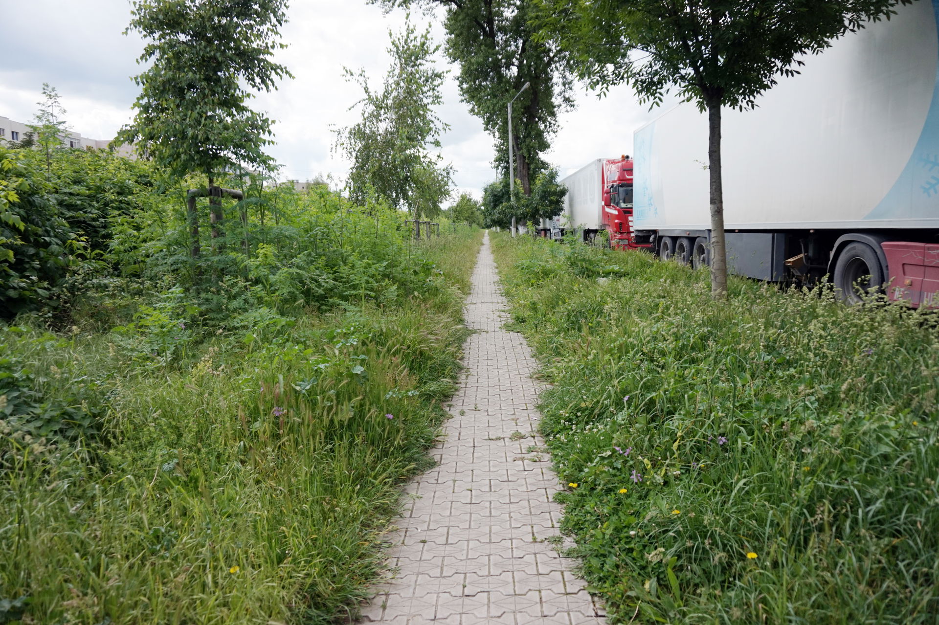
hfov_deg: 73.8
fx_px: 626
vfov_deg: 53.1
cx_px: 470
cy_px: 312
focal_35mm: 24
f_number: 3.5
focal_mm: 16
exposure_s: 1/1250
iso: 125
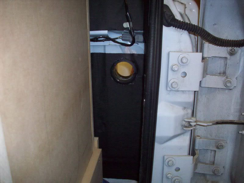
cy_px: 92
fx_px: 261
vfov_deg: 38.7
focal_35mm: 37
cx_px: 122
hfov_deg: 50.1
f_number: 2.8
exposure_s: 1/64
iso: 200
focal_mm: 6.2
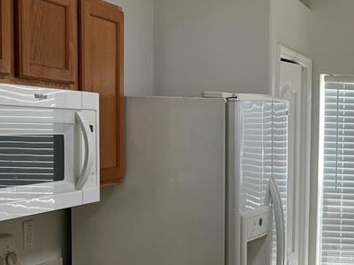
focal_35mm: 65
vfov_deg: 22.5
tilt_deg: -3.1
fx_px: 664
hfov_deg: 27.4
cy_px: 168
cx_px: 385
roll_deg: -2.0
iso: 80
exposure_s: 1/120
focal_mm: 5.1
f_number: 1.6
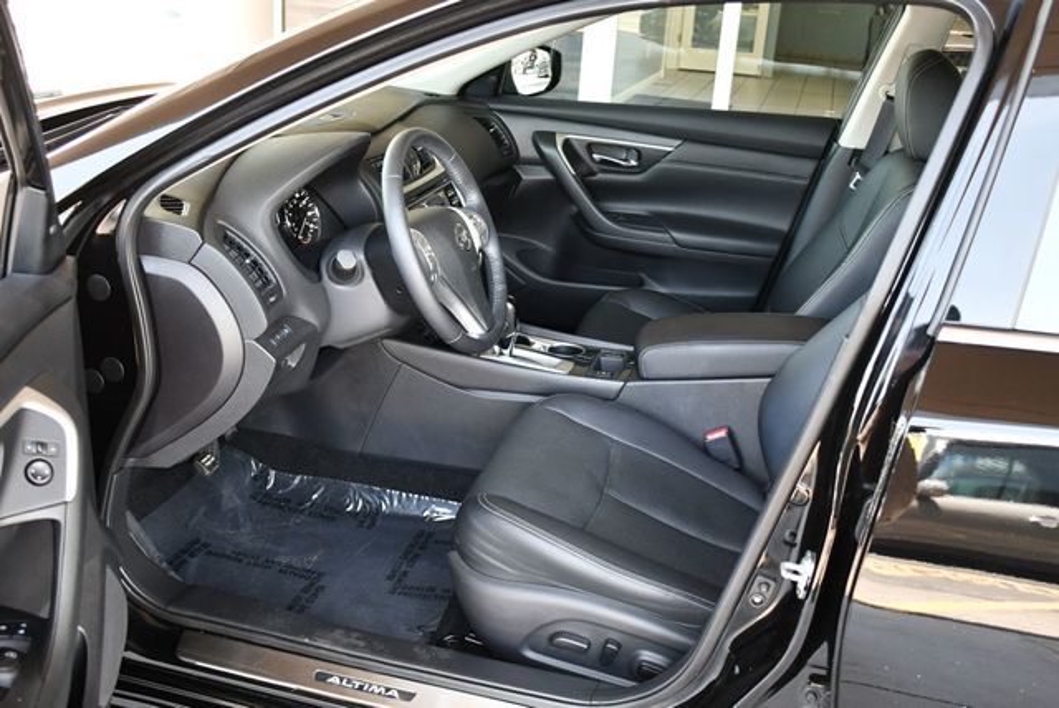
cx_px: 530
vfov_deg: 36.9
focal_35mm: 36
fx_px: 1060
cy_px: 354
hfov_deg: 53.1
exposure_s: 1/200
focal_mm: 18
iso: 800
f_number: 3.5
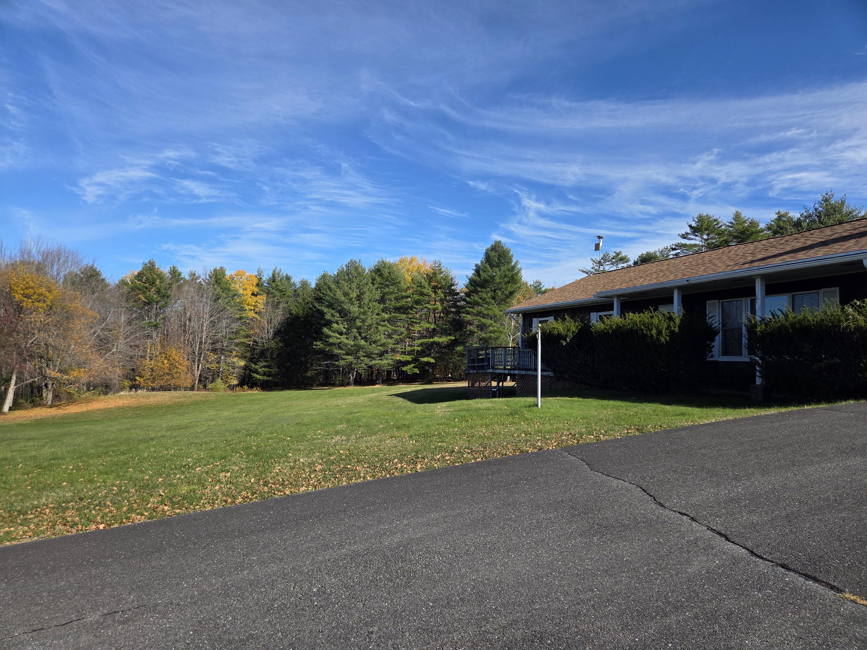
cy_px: 325
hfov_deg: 73.9
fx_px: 576
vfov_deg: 58.9
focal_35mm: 23
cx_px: 434
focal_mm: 5.4
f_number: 1.8
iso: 80
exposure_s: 1/4274
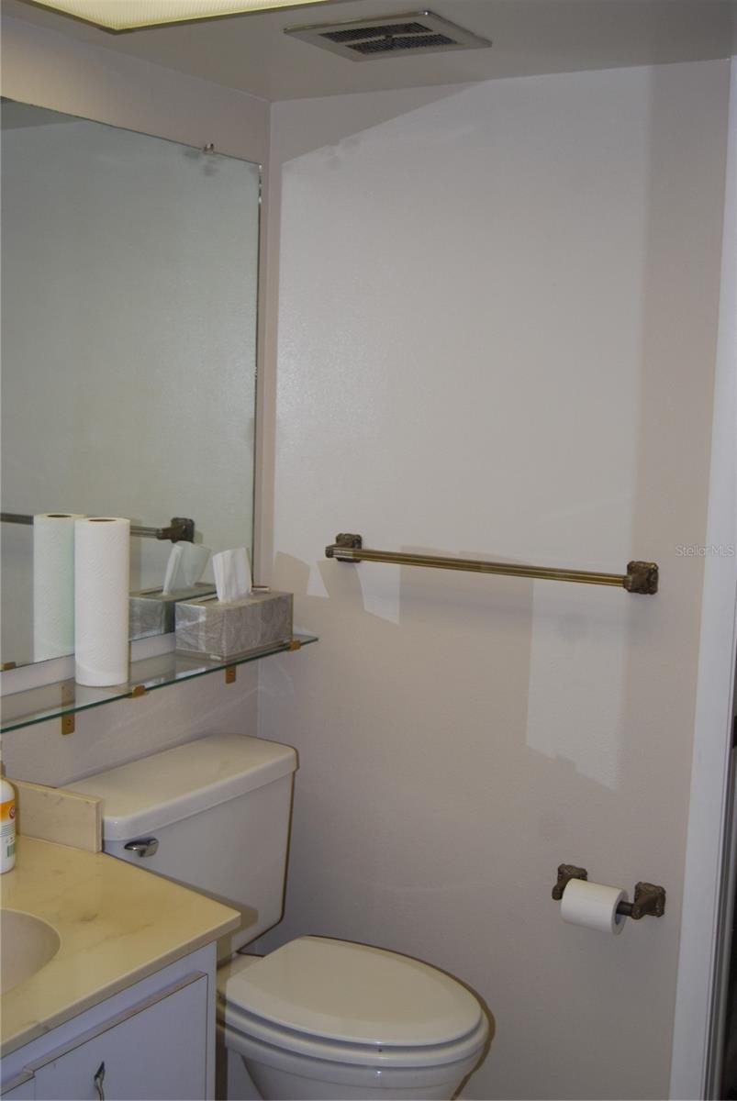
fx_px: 1286
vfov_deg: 46.4
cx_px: 368
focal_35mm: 42
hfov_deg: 32.0
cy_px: 550
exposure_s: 1/60
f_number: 4.2
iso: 200
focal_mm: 28
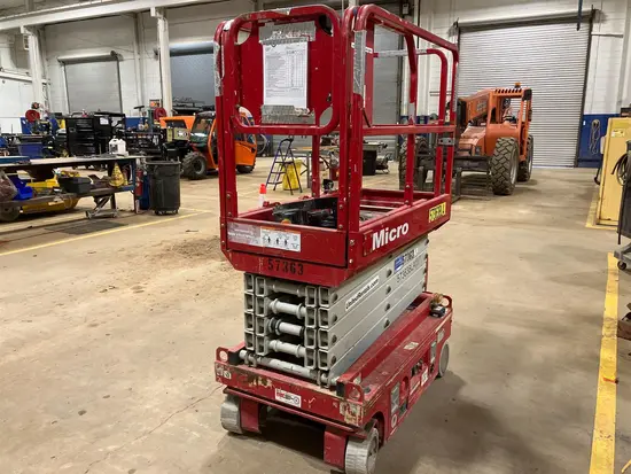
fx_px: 511
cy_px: 237
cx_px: 316
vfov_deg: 49.8
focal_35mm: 28
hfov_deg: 63.4
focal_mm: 3.99
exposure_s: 1/60
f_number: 1.8
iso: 250
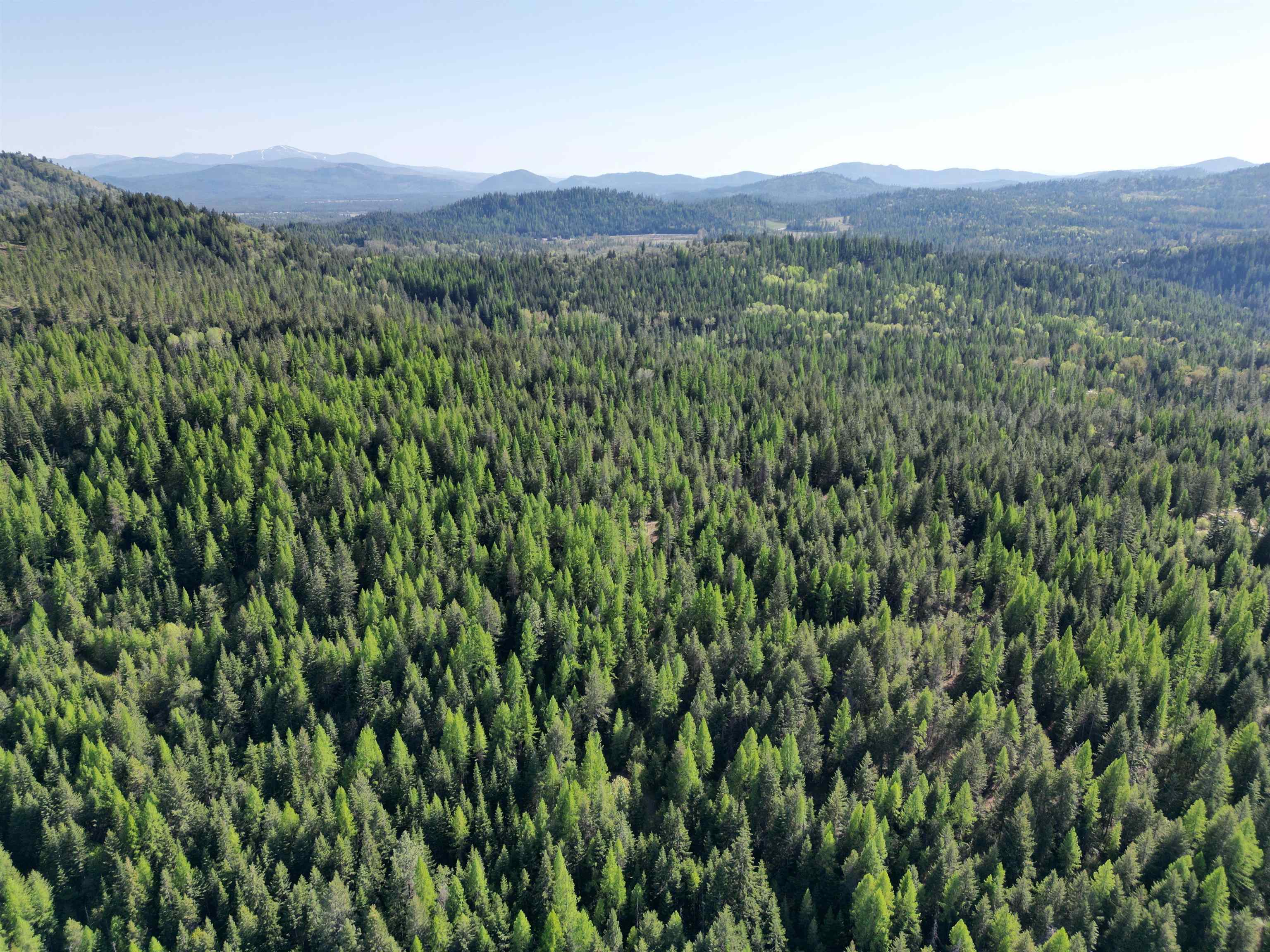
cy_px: 476
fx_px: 881
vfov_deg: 56.8
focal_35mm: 24
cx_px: 635
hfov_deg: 71.6
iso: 100
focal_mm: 6.72
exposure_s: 1/2000
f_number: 1.7
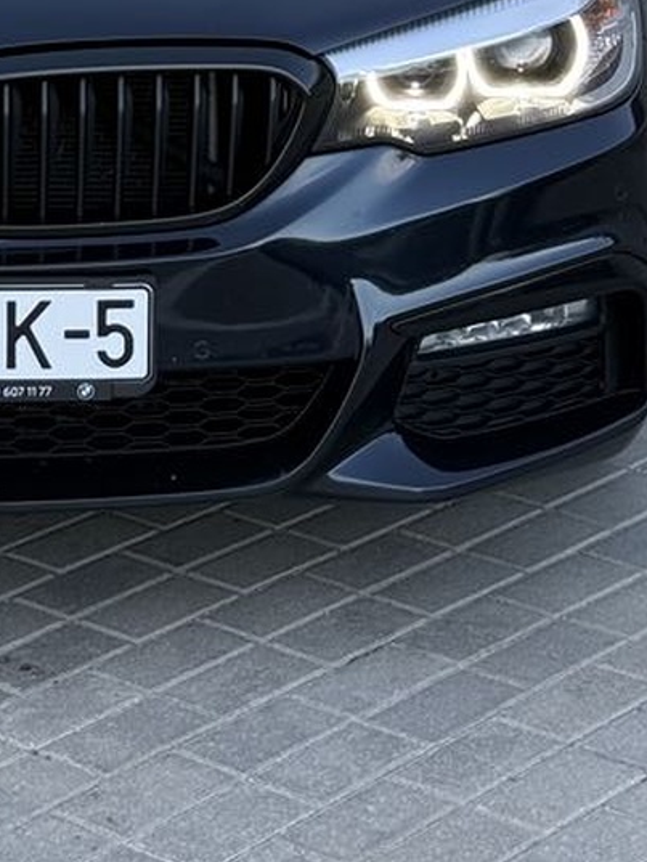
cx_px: -58
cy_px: -276
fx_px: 3562
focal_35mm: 143
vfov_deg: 13.3
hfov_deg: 10.3
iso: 100
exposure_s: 1/553
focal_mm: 6.76
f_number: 1.78
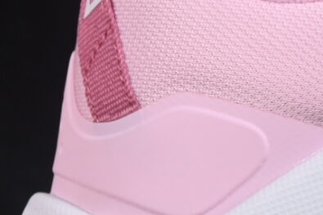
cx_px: 707
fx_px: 4358
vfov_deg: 2.8
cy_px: 4
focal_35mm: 486
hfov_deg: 4.2
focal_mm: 50
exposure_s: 1/80
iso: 160
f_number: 8
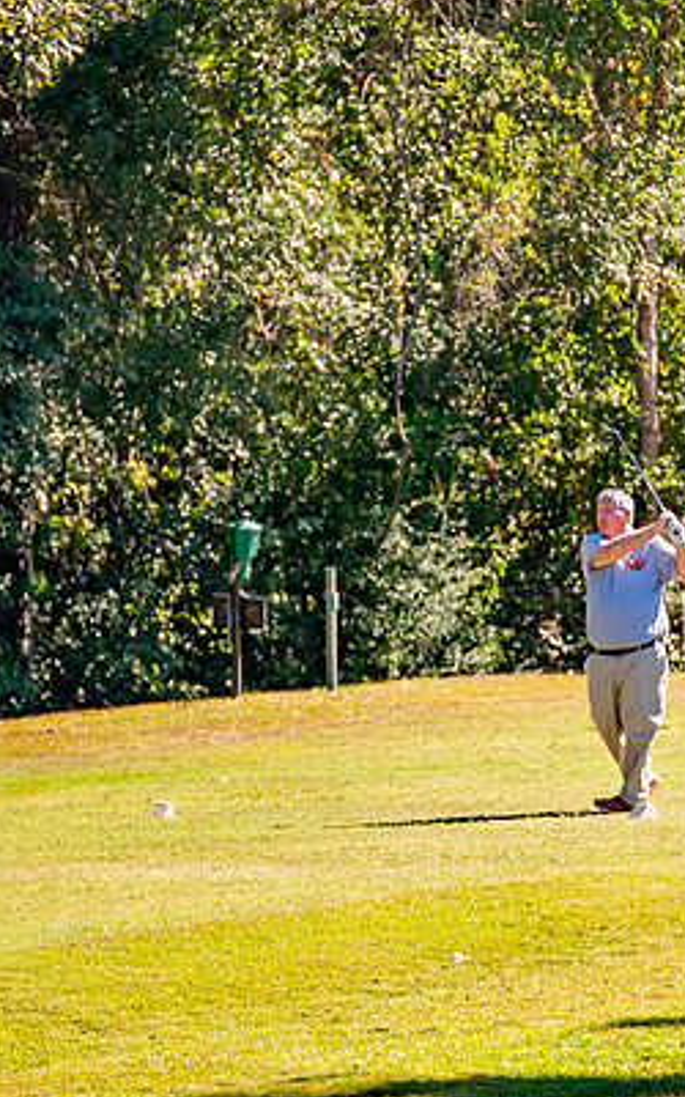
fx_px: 14367
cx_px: 566
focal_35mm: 481
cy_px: 467
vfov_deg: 4.4
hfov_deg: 2.7
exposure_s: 1/1000
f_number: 2.8
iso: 100
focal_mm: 200
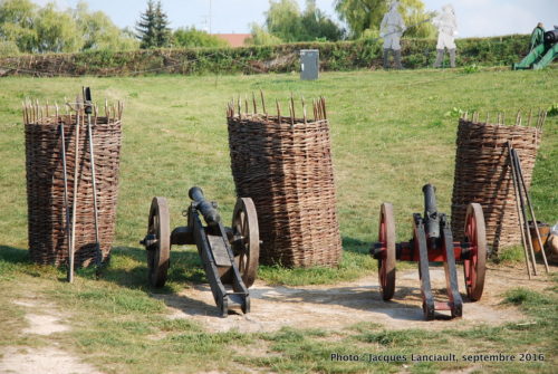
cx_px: 279
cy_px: 187
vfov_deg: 14.1
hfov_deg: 20.9
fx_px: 1513
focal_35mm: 98
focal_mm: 65
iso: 100
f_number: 4.5
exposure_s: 1/200
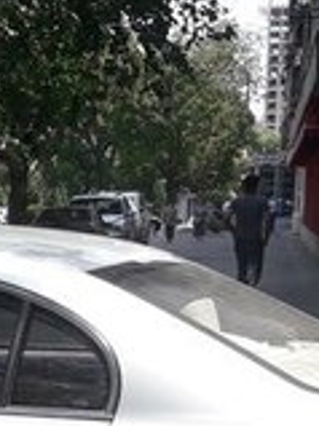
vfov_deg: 16.4
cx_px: -97
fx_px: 1427
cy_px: 481
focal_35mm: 116
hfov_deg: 12.4
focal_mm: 3.7
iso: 40
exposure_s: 1/646
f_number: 1.9
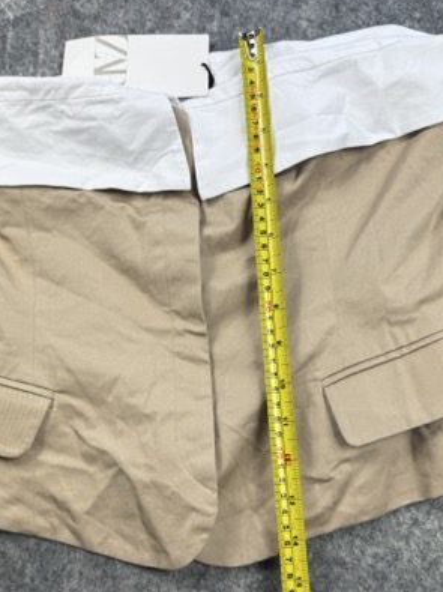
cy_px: 340
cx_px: 215
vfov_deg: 47.7
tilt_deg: -59.8
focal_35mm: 39
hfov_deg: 36.8
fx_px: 666
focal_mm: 6.76
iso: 64
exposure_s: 1/203
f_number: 1.78
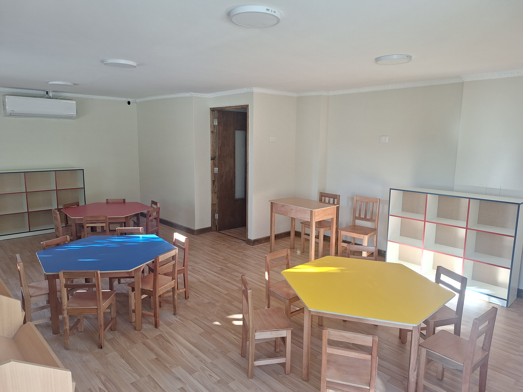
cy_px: 196
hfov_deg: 73.9
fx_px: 347
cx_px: 262
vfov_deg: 58.9
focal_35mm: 23
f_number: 1.8
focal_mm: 5.54
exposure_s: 1/60
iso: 64
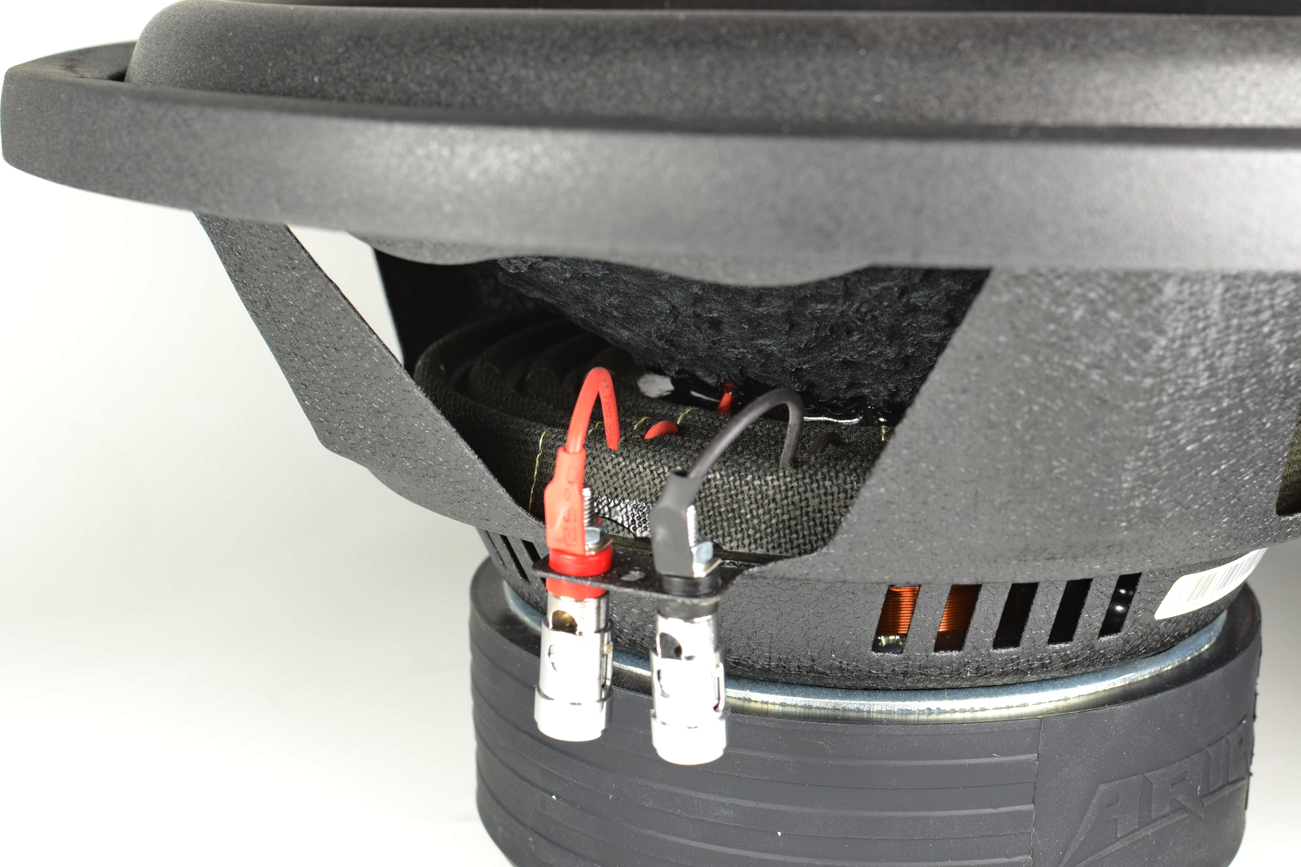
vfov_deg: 25.8
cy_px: 434
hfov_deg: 37.9
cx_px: 650
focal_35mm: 52
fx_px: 1897
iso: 100
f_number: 8
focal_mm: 35
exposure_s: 1/4
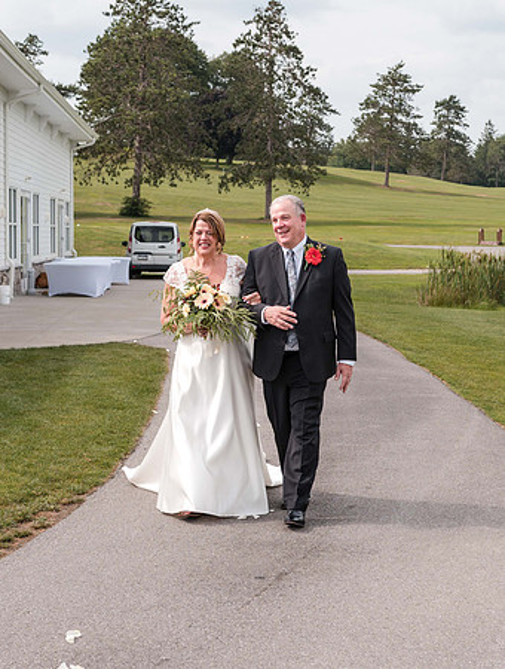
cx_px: 274
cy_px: 311
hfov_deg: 22.8
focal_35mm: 65
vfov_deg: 29.9
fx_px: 1250
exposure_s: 1/640
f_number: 4
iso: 80
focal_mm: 35
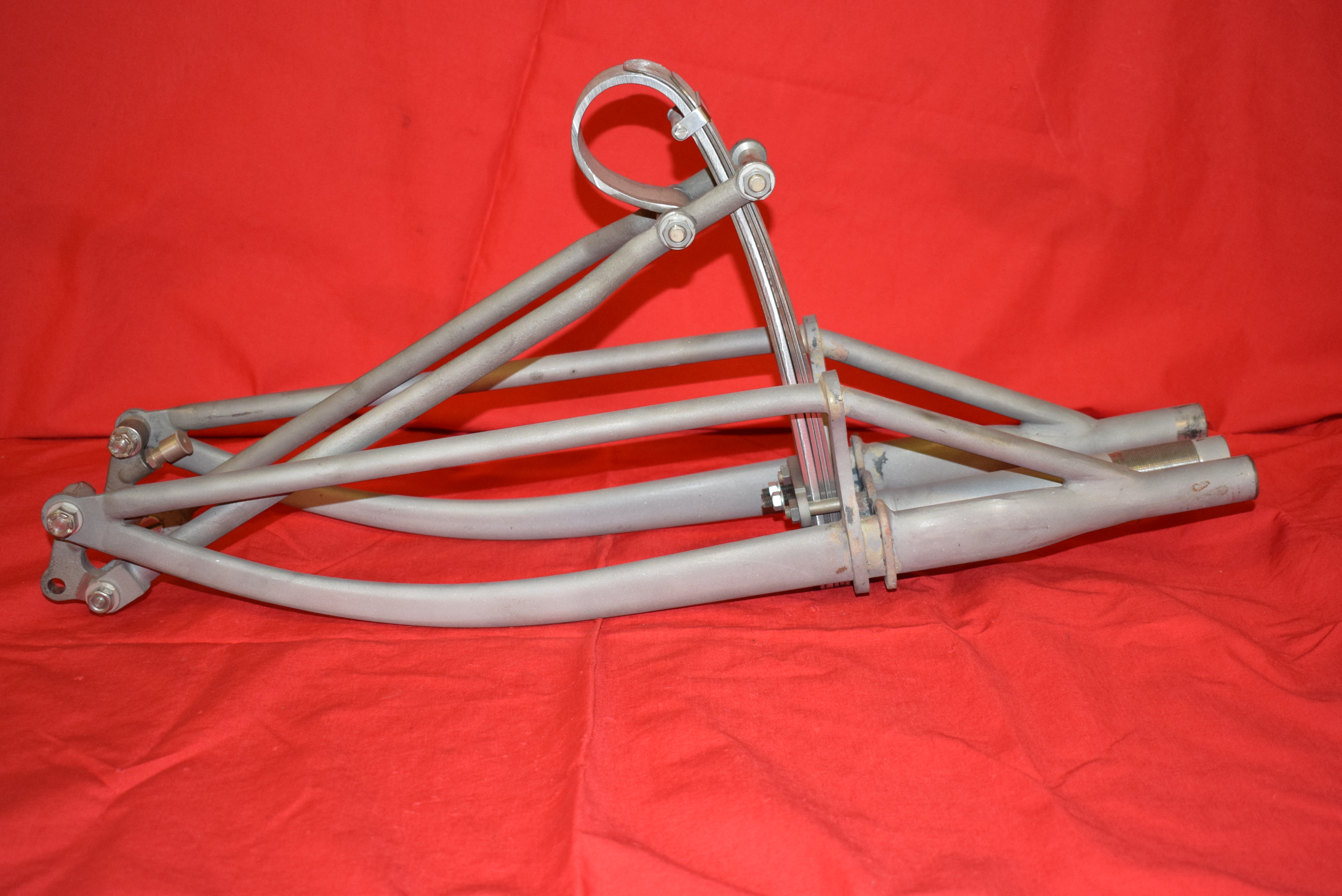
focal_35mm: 51
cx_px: 671
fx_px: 1902
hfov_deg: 38.9
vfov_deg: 26.5
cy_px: 448
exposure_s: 1/100
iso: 1250
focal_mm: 34
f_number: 5
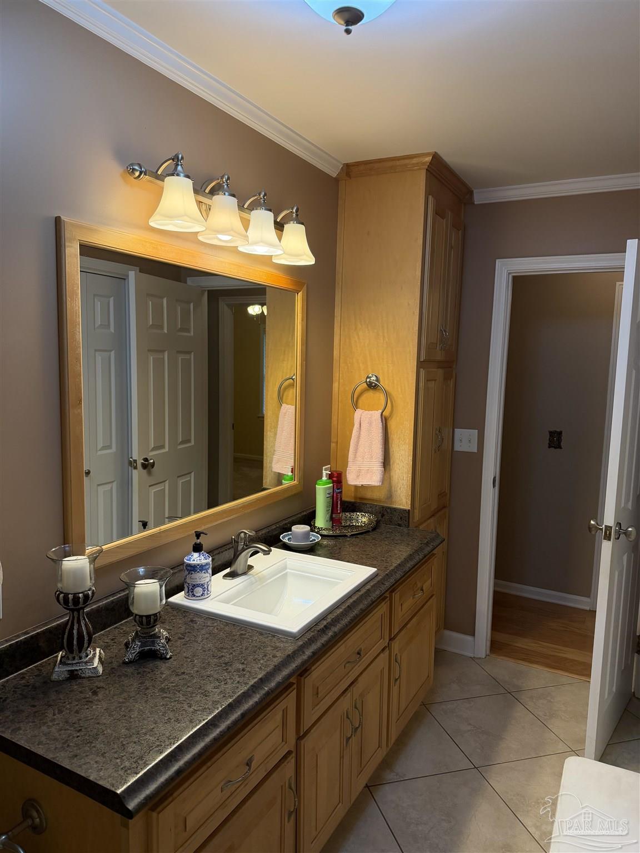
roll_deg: -2.2
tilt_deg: -7.3
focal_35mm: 24
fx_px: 592
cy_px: 426
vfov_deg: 71.6
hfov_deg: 56.8
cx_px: 320
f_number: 1.78
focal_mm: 6.76
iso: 200
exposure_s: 1/182
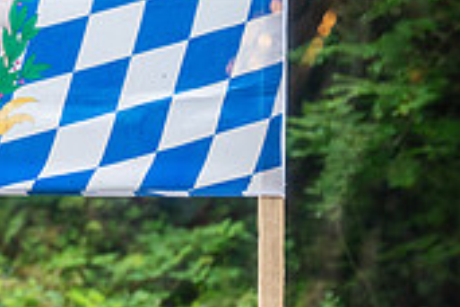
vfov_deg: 7.8
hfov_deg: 11.5
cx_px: -83
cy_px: 51
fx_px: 2249
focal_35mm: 176
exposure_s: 1/250
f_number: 2.8
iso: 400
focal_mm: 52
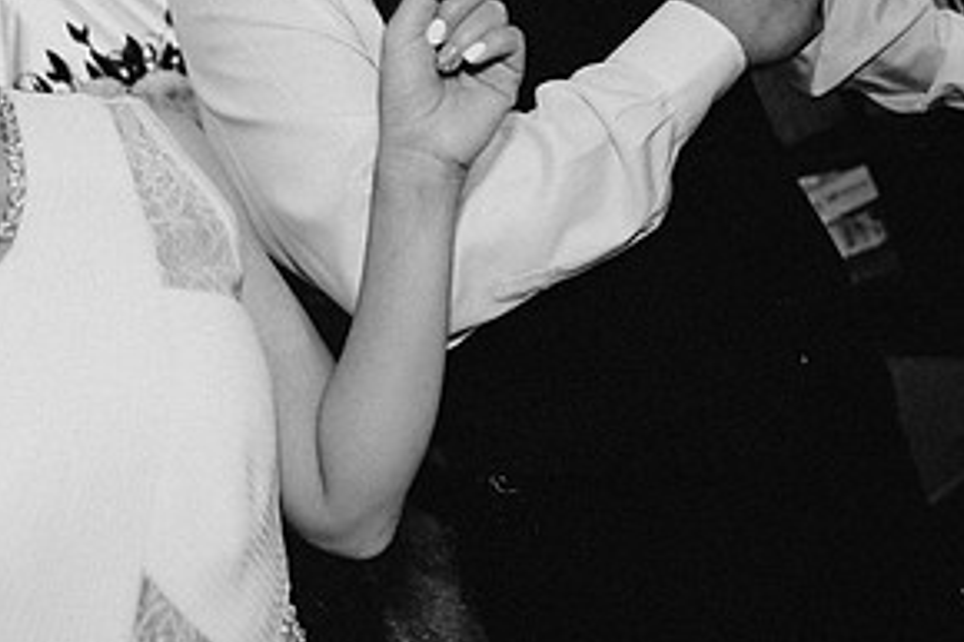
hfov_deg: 40.8
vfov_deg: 27.0
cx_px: 362
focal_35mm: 48
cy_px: 62
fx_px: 1285
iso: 1000
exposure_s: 1/125
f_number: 2.8
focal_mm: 24
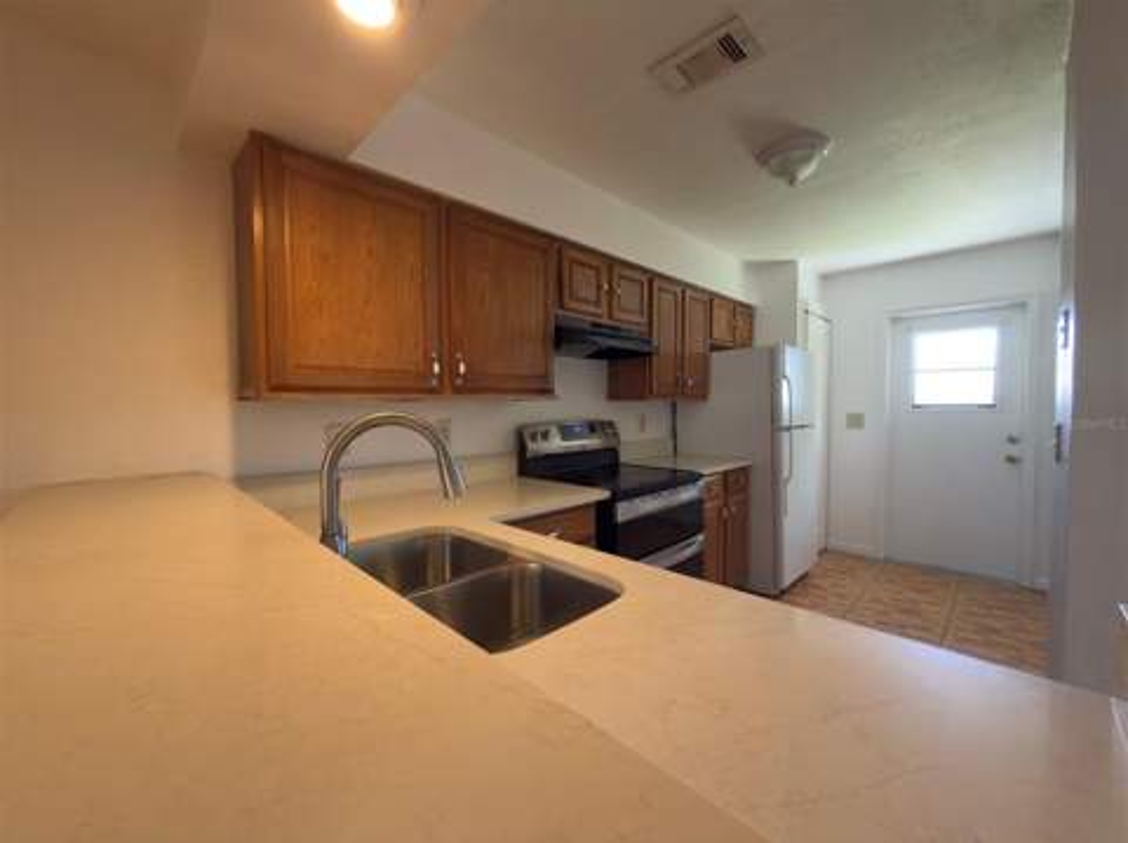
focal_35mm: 14
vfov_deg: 85.6
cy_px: 422
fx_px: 456
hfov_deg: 102.1
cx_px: 564
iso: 100
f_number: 2.2
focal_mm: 2.22
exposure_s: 1/30
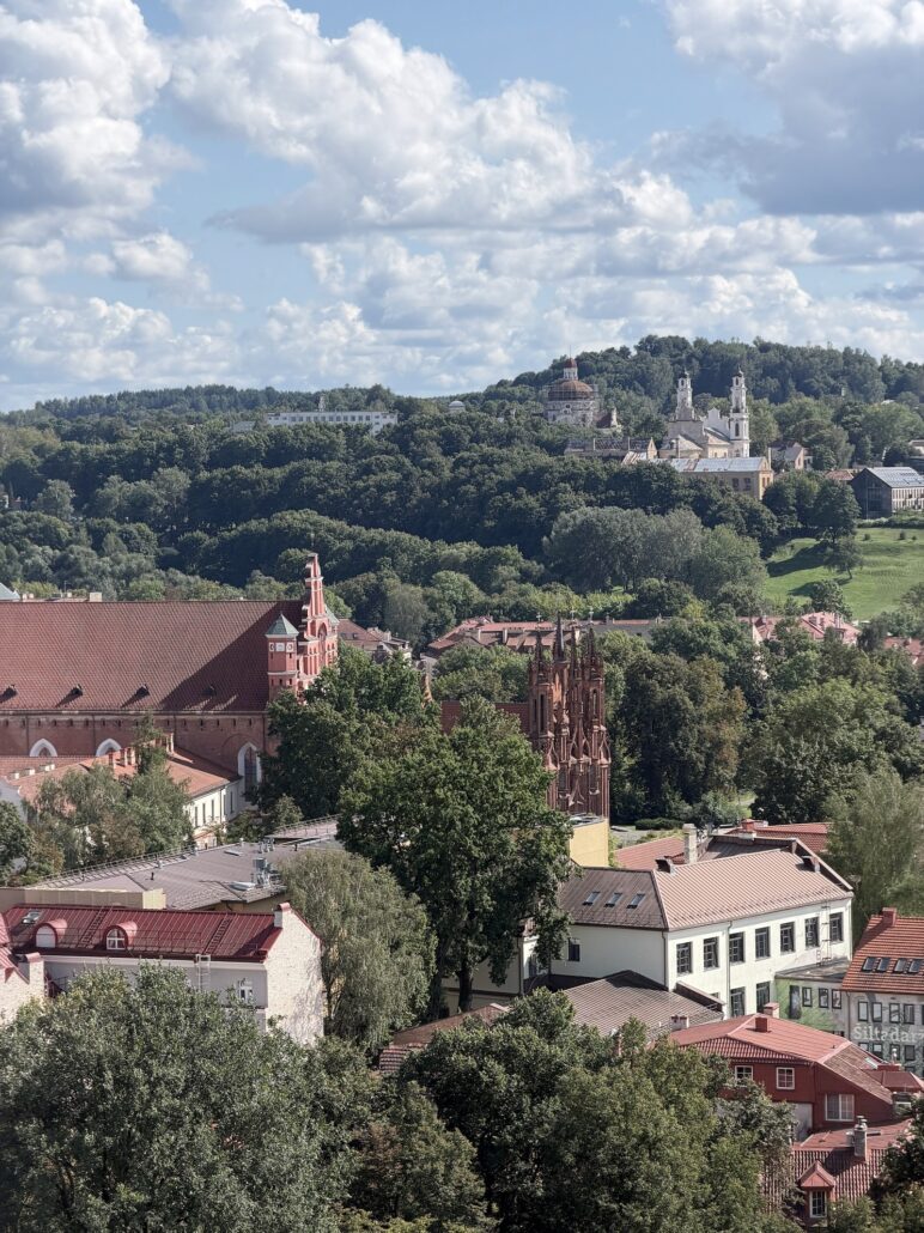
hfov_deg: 14.8
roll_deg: +0.7
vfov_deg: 19.6
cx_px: 462
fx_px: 3561
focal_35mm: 100
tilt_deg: -2.1
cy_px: 616
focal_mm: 16.89
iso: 25
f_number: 2.8
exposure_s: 1/638
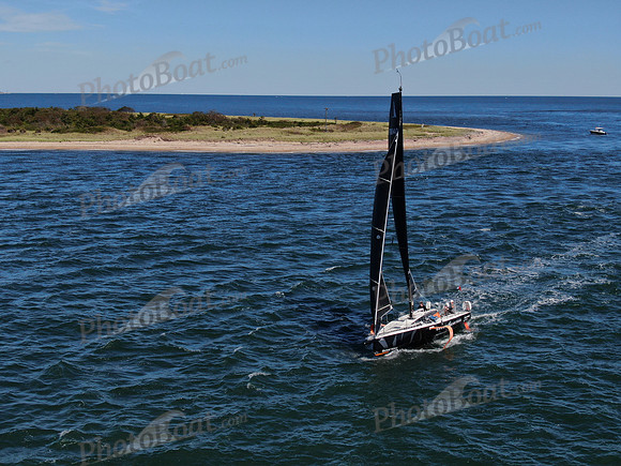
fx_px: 861
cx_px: 310
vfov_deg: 30.3
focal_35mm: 48
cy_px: 233
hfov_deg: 39.7
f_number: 3.8
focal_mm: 8.6
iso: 100
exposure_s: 1/1250
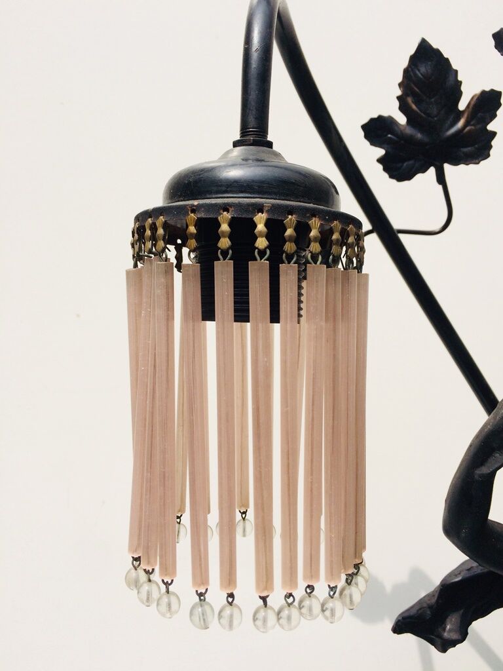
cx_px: 252
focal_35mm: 29
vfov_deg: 61.7
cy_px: 336
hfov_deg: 48.2
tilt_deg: -7.8
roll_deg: -0.3
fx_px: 562
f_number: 2.2
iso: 32
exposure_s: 1/2415
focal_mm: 4.15
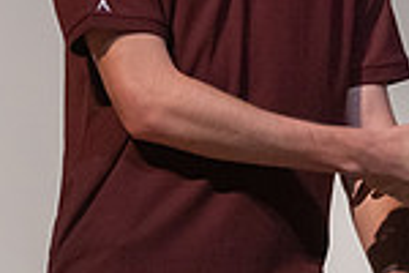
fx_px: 7486
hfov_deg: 3.1
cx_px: 371
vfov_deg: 2.1
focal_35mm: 659
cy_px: -64
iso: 5000
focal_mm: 170
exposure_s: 1/320
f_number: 4
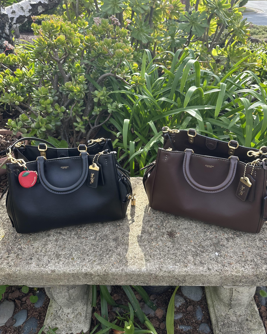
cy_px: 149
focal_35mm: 26
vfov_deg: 65.8
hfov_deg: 54.9
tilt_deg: -29.4
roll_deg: -0.1
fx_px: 257
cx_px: 130
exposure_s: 1/659
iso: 80
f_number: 1.78
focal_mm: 6.86
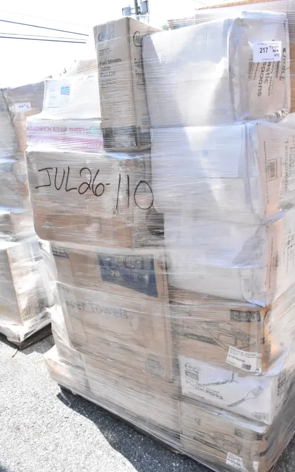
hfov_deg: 44.5
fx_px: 360
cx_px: 146
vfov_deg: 66.5
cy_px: 233
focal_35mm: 28
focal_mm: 18
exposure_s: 1/1250
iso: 6400
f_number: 18
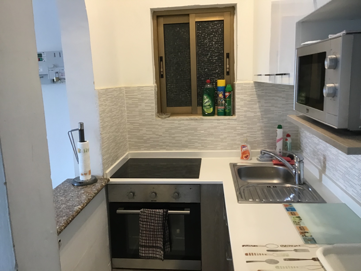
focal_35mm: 31
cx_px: 180
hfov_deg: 58.4
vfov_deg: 45.4
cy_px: 136
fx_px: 323
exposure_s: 1/33
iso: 125
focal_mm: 3.3
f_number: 2.4
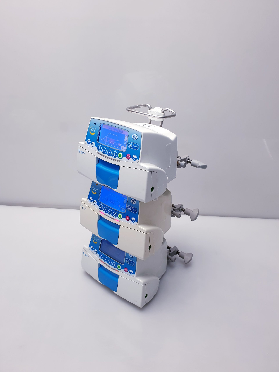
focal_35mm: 26
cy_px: 186
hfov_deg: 53.1
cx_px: 140
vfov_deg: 67.3
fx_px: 279
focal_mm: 4.3
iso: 80
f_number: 2.4
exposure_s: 1/100
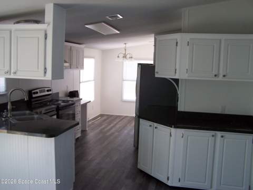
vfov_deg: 37.7
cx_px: 126
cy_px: 95
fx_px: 278
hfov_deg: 49.0
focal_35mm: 38
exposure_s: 1/30
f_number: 2.8
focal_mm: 6.3
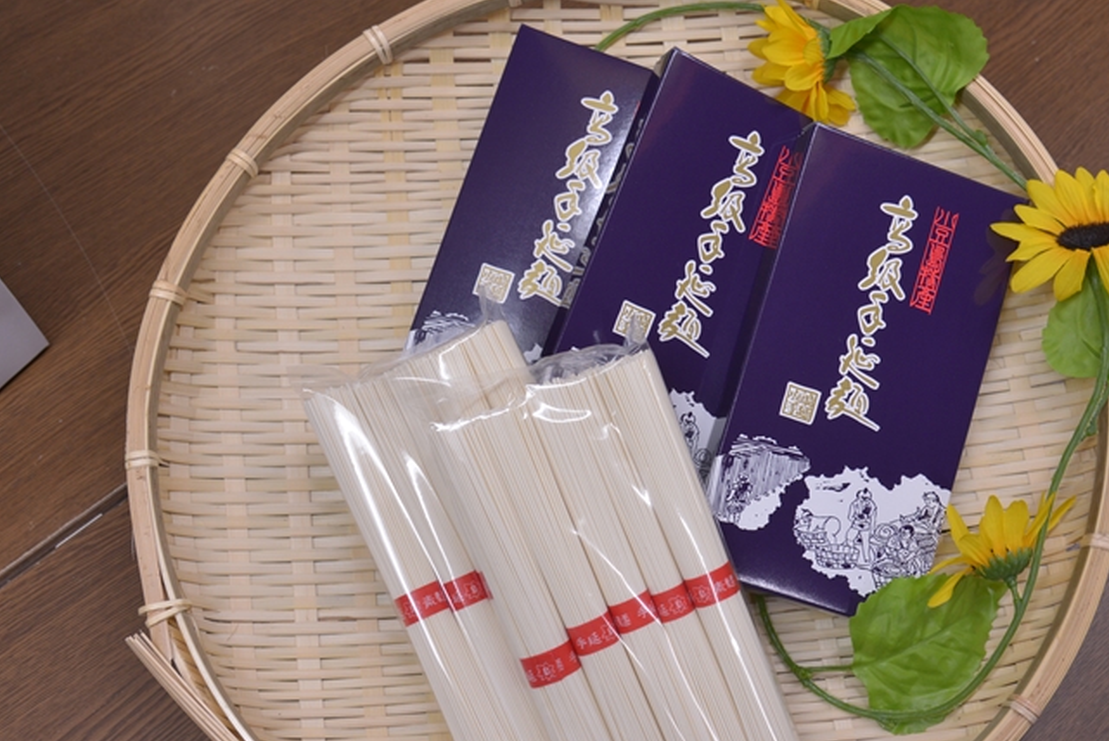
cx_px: 640
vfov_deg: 30.5
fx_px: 1356
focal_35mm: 44
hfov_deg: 44.3
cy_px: 439
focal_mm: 30
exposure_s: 1/50
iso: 640
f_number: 5.6
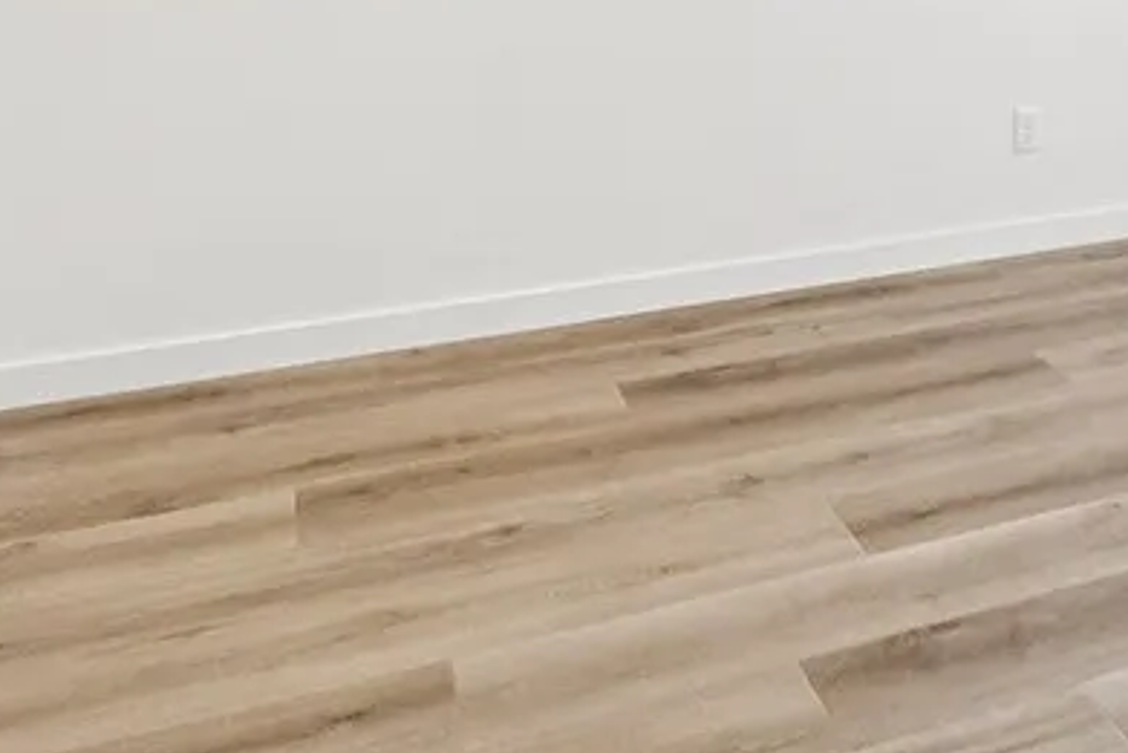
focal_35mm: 46
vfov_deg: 25.9
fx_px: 1442
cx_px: 1007
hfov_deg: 39.7
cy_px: -173
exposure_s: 1/30
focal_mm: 10
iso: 2000
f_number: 9
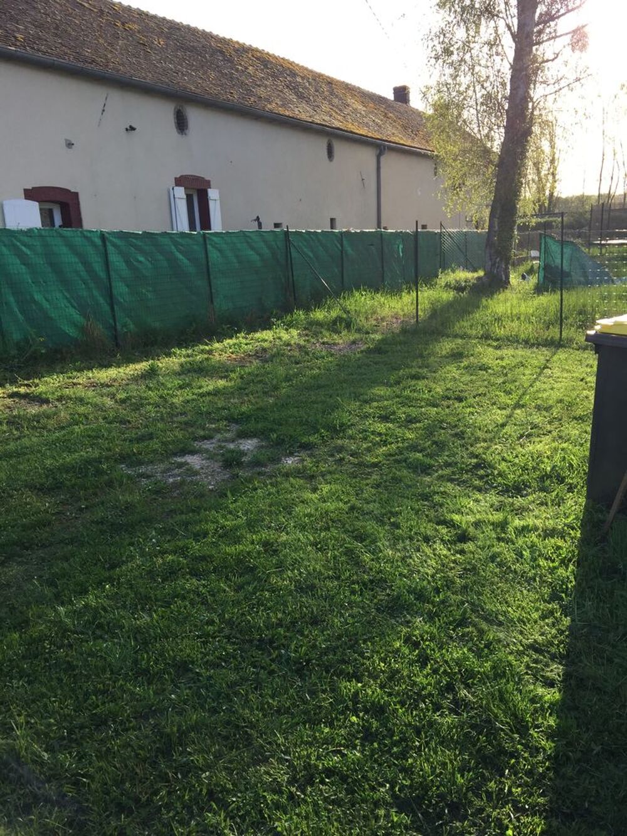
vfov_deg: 61.7
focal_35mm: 29
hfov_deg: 48.2
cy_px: 418
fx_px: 700
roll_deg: +2.7
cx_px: 314
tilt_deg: -13.5
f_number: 2.2
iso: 32
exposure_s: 1/444
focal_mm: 4.15
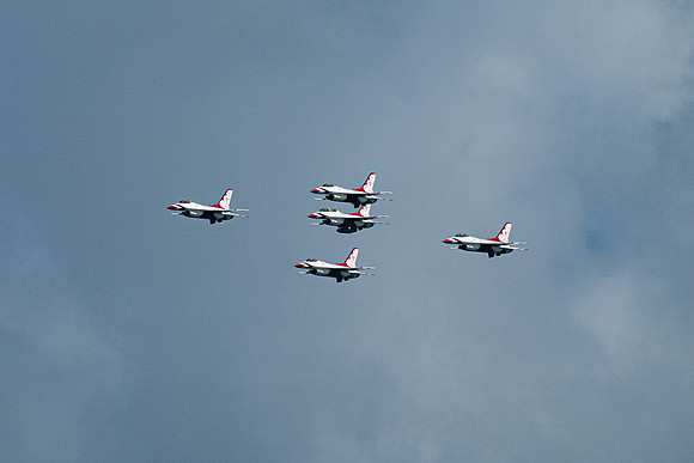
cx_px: 311
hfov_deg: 2.6
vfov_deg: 1.8
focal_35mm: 783
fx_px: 15088
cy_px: 184
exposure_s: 1/1600
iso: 800
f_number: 10
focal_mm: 400
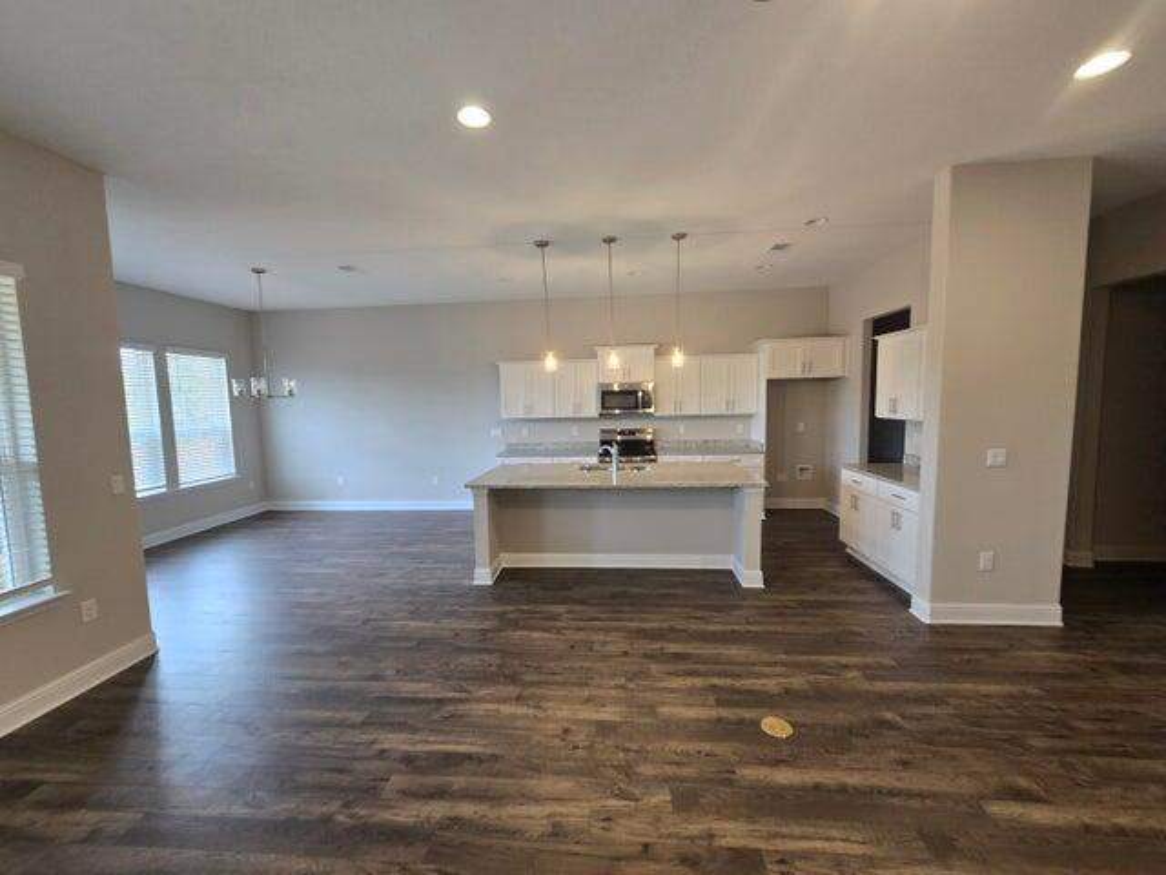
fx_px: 438
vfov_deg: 89.9
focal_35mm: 13
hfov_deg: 106.2
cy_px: 438
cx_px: 583
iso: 125
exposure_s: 1/60
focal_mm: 2.2
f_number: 2.2
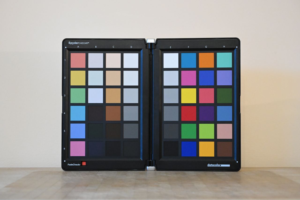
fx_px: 450
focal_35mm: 54
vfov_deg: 25.1
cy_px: 100
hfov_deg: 36.9
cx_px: 150
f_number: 8
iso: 12800
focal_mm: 54
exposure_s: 1/80
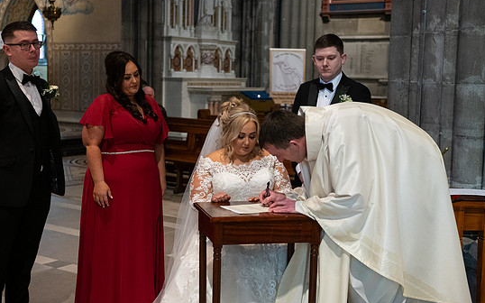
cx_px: 246
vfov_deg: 23.5
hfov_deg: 36.9
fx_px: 727
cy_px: 147
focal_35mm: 55
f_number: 3.5
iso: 1250
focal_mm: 50
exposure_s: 1/160
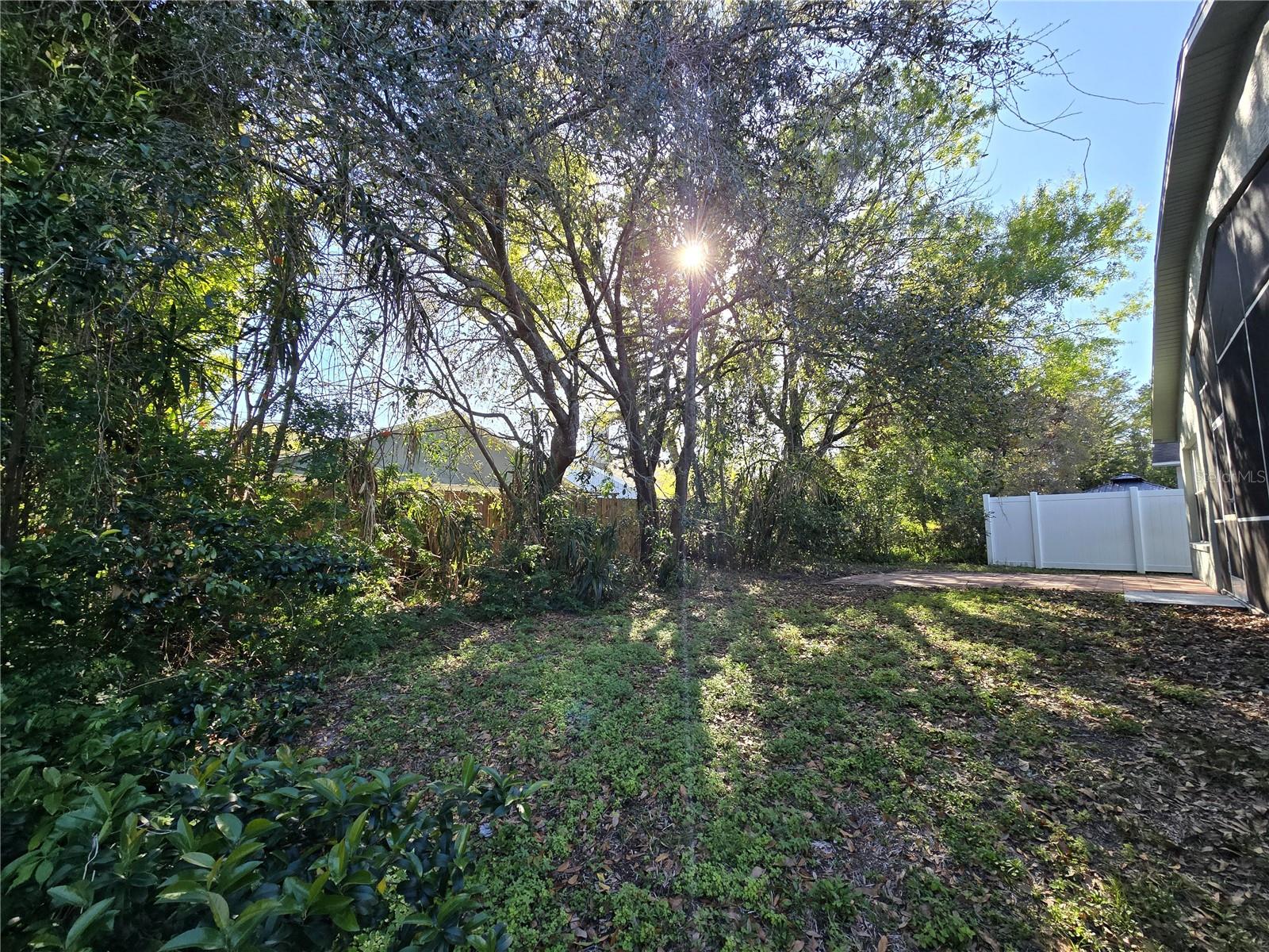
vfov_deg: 89.9
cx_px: 634
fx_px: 477
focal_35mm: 13
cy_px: 476
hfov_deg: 106.2
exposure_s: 1/427
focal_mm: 2.2
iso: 50
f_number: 2.2
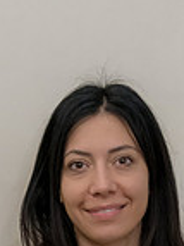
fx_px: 2207
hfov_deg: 4.8
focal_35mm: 311
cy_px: 337
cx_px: 76
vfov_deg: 6.3
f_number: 4
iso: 5000
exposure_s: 1/80
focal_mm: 103
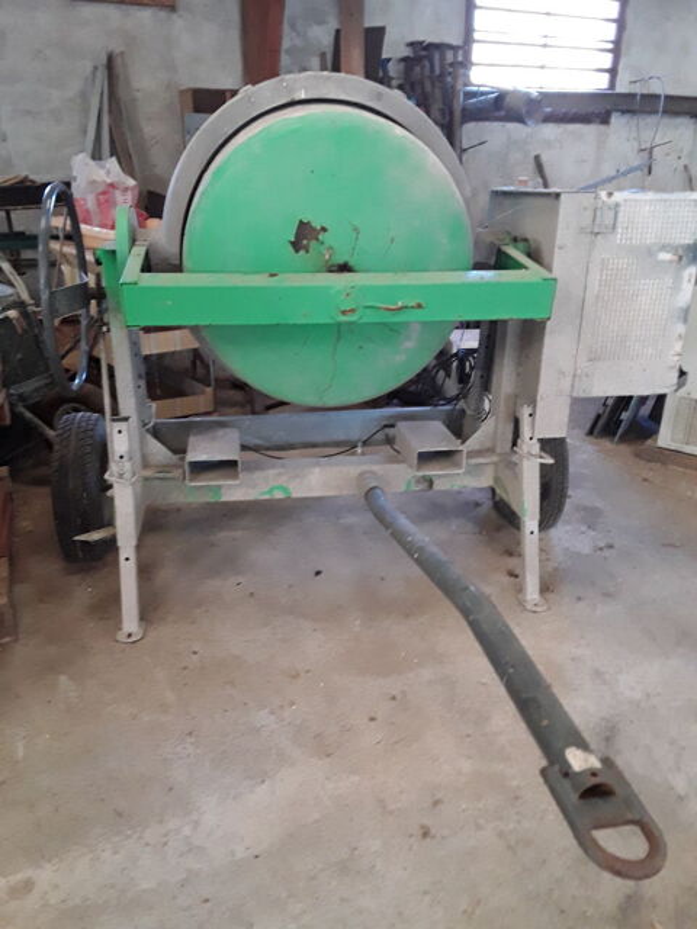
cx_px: 348
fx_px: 725
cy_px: 464
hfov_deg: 51.4
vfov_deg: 65.3
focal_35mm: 27
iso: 160
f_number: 1.9
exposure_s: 1/17
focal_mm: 2.91
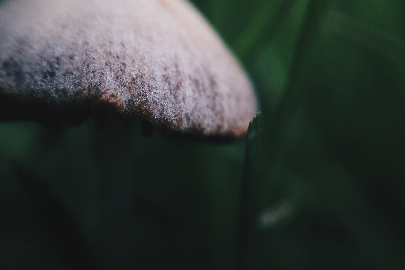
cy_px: 168
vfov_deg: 26.4
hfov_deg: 38.9
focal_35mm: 51
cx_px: 200
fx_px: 574
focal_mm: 4.12
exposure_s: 1/218
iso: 50
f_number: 2.4
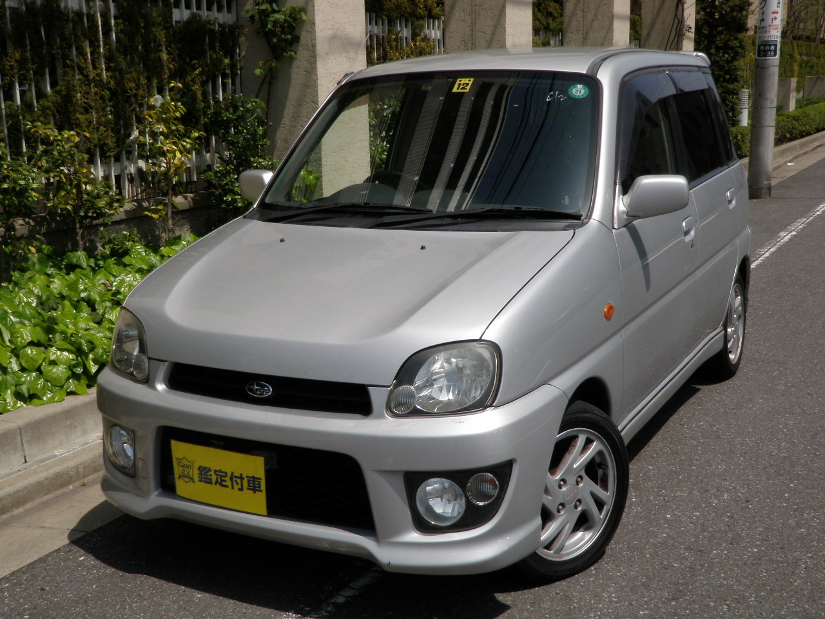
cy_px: 310
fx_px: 1001
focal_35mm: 42
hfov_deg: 44.8
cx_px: 412
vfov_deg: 34.3
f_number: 6.3
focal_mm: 7.57
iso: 50
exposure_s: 1/320
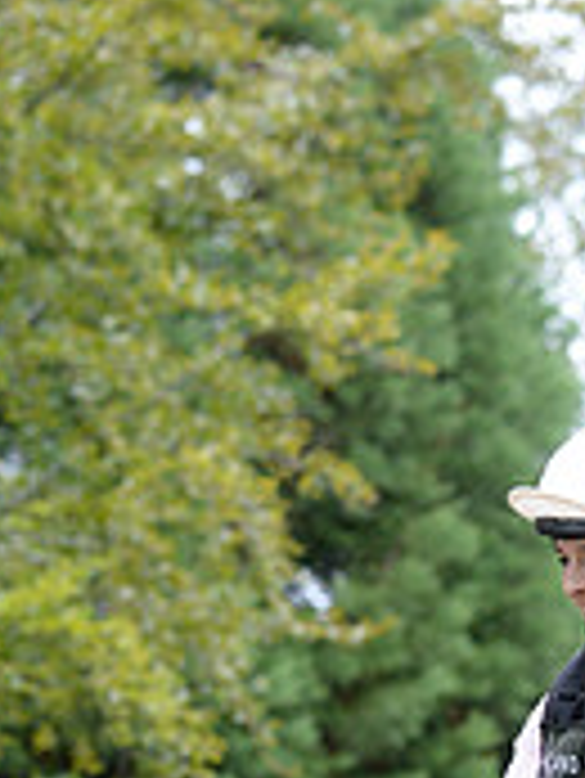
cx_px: 477
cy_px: 1300
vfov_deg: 4.4
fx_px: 10150
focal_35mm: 451
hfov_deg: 3.3
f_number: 5.6
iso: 2000
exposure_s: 1/1000
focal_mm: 140
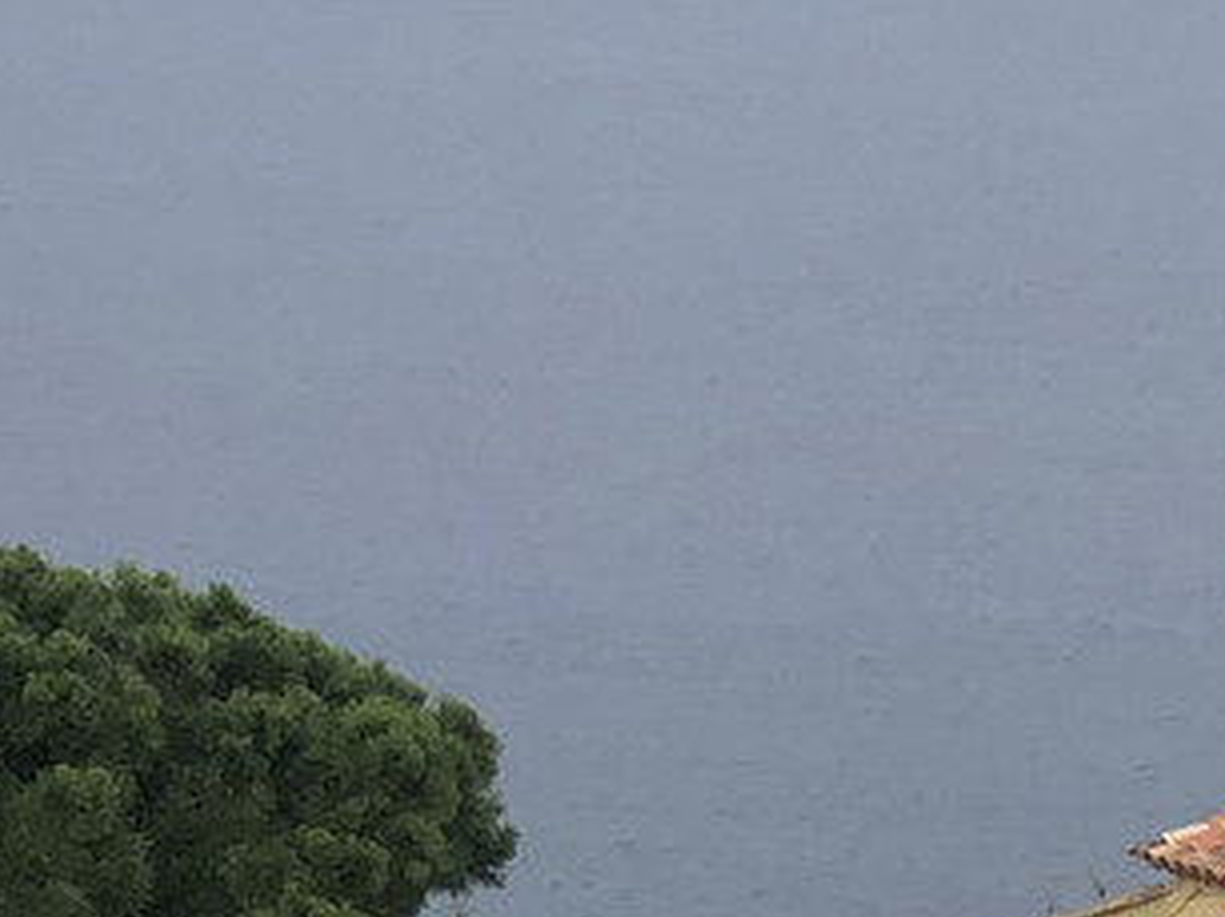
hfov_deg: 6.9
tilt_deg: -0.1
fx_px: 9618
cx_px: -1793
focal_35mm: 272
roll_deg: +0.9
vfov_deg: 5.4
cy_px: -621
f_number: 2.4
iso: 16
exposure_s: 1/991
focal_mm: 6
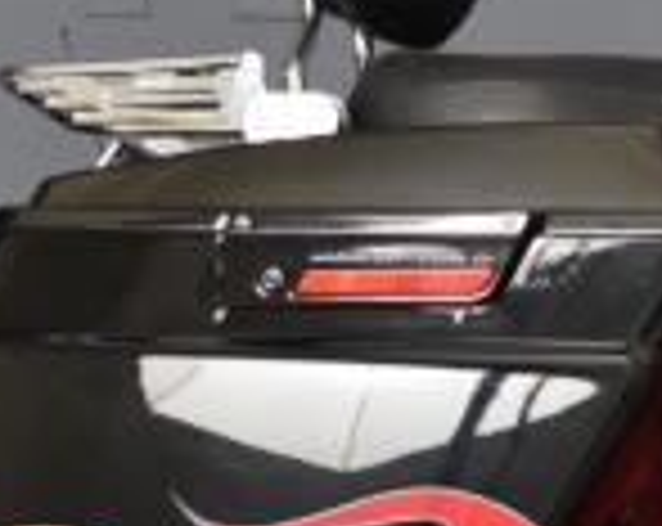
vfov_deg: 5.7
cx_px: 1491
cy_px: 16
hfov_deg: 6.9
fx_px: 5251
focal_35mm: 269
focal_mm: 35
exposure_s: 1/160
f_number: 4.5
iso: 800
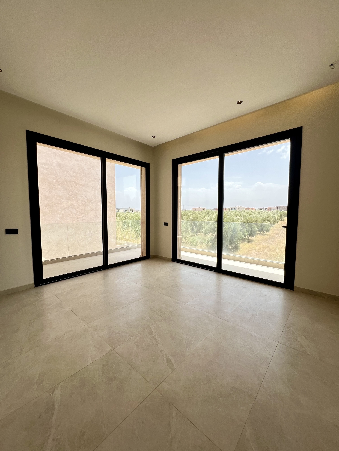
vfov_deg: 106.2
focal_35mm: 13
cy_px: 226
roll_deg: +0.3
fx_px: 170
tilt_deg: -3.9
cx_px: 170
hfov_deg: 89.9
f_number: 1.8
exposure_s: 1/302
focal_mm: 1.57
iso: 32
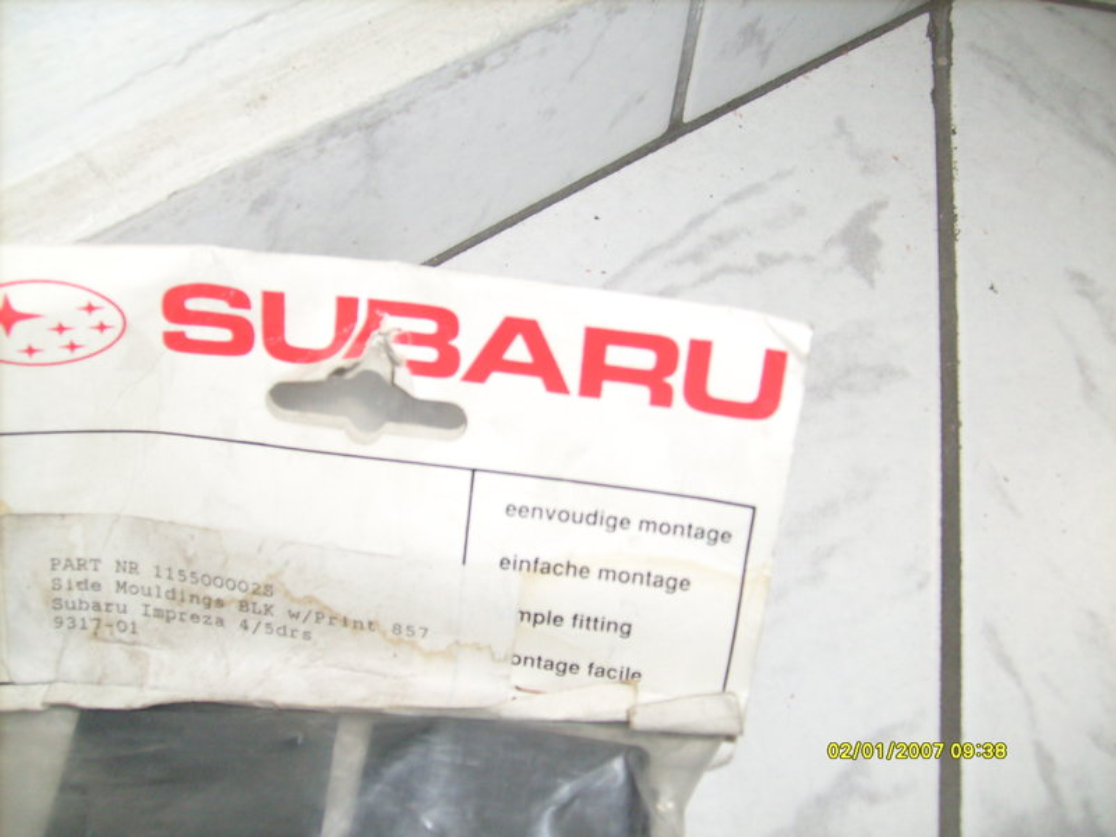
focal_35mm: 35
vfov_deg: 40.7
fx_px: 1128
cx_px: 558
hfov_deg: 52.6
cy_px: 418
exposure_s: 1/45
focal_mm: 5.8
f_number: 2.8
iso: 100
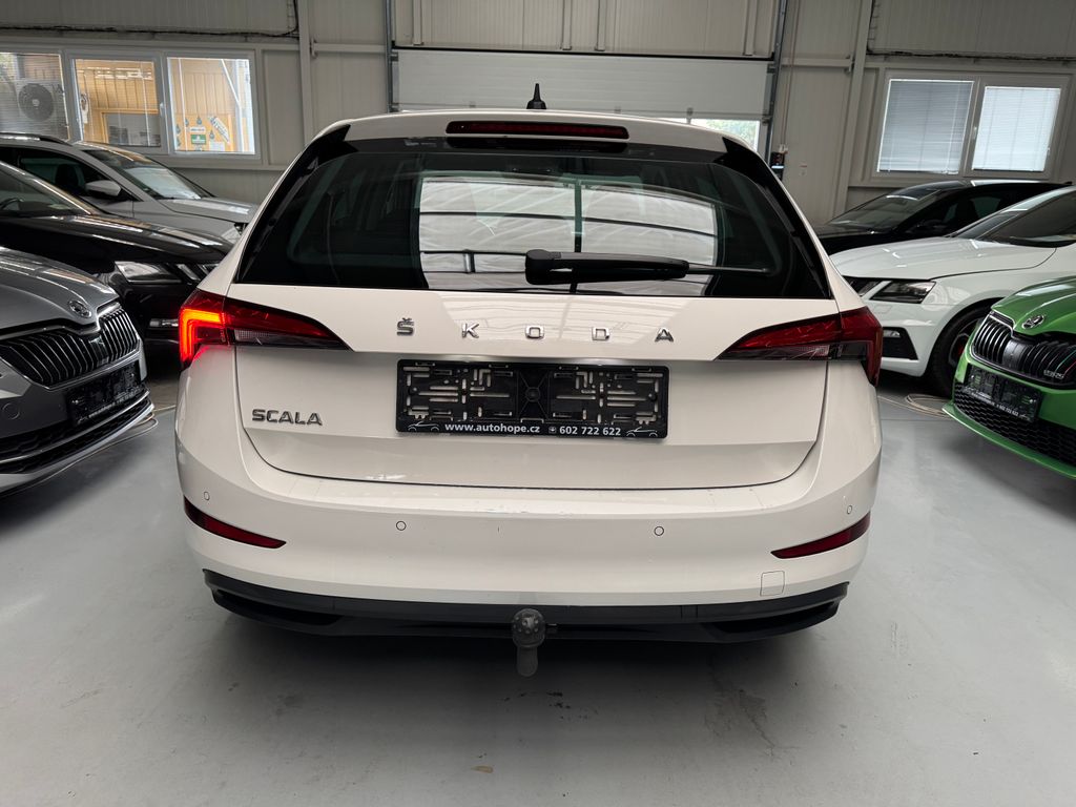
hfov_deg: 71.6
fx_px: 746
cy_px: 404
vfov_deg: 56.8
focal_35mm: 24
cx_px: 538
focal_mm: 6.76
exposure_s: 1/100
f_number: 1.78
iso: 200
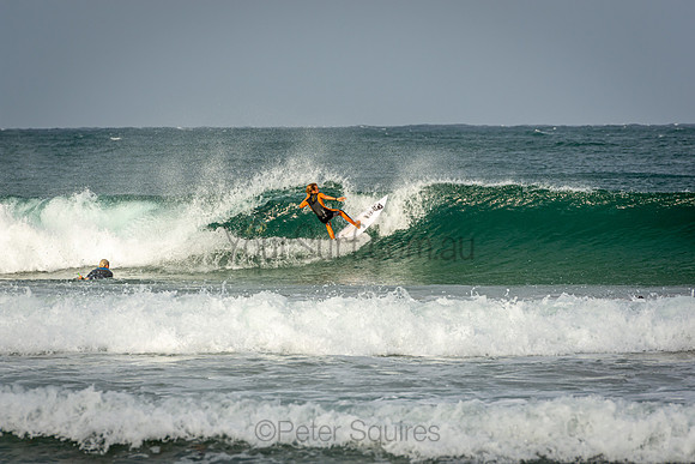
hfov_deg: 6.9
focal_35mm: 300
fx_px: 5793
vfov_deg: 4.6
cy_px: 232
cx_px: 348
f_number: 5.6
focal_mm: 200
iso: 200
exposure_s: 1/1250
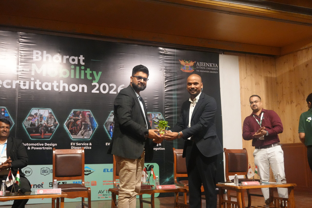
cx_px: 156
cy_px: 104
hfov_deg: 45.0
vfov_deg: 30.9
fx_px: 377
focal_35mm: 44
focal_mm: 29
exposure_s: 1/125
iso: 6400
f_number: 4.5
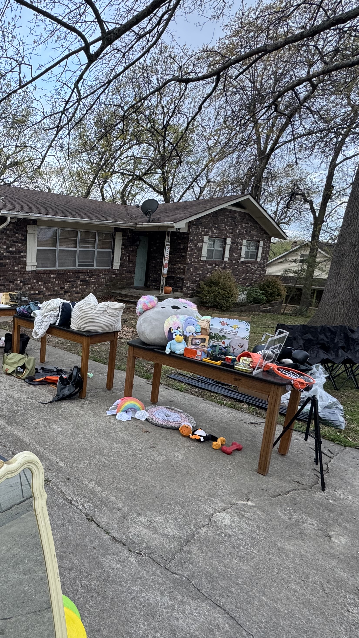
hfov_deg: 47.4
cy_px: 317
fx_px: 355
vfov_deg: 83.8
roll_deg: -2.3
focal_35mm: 21
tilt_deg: -11.2
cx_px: 27
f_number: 2.2
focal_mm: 2.22
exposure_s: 1/99
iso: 160
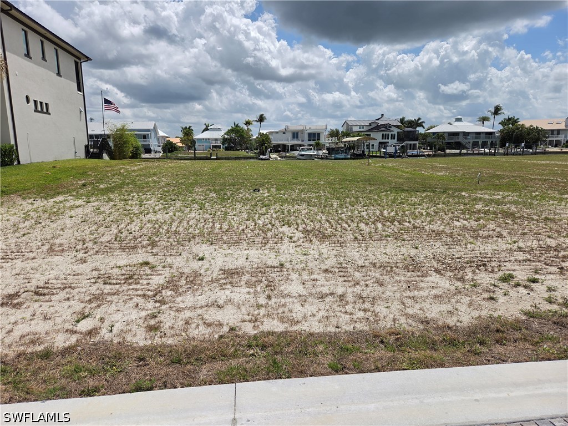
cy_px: 213
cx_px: 284
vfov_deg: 58.9
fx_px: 377
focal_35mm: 23
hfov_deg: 73.9
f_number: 1.8
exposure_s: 1/7734
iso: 64
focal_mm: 5.4
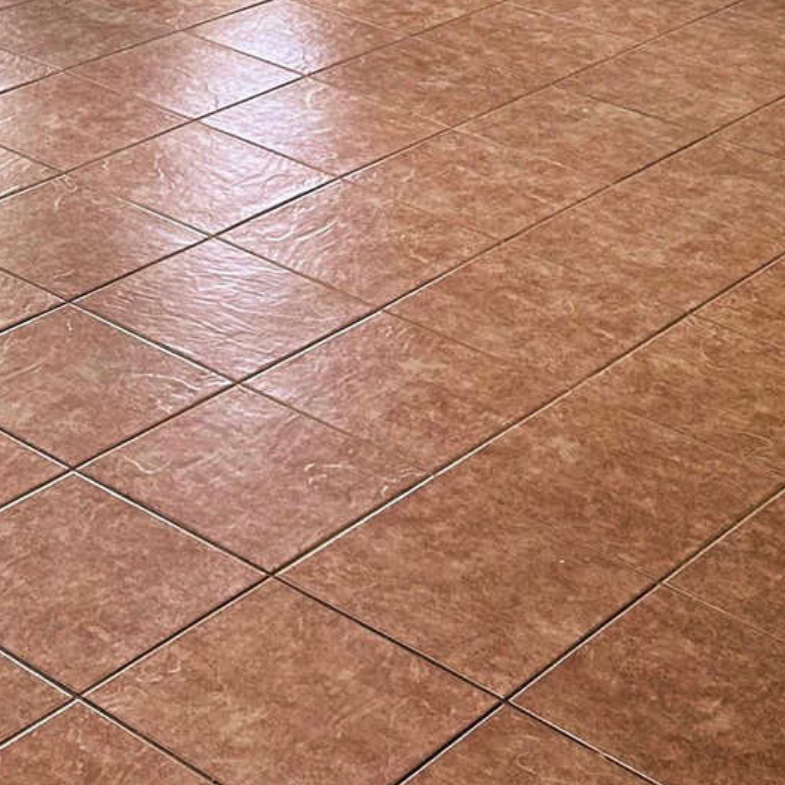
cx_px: 113
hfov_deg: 19.2
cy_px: -303
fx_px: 2283
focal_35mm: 89
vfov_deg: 17.9
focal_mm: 5.7
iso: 100
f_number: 1.5
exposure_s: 1/120
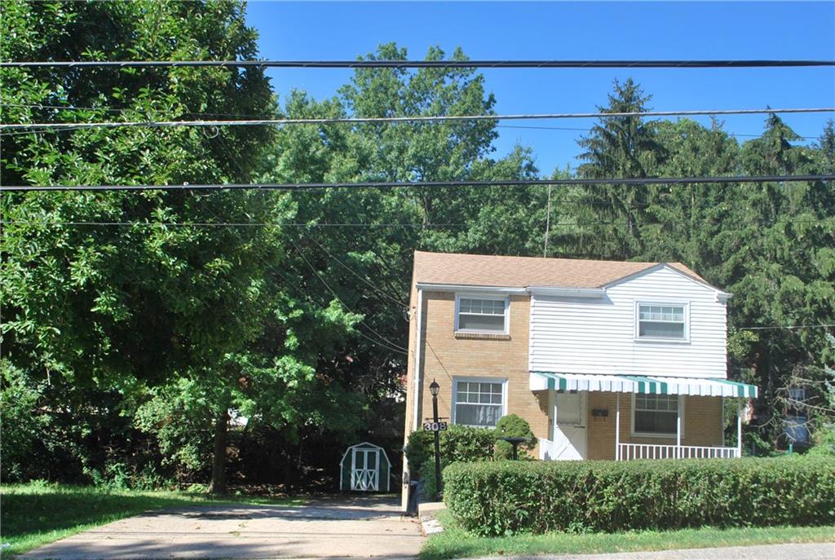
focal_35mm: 36
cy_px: 280
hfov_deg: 53.0
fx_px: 837
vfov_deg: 37.0
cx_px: 418
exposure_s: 1/200
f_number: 8
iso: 100
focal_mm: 24
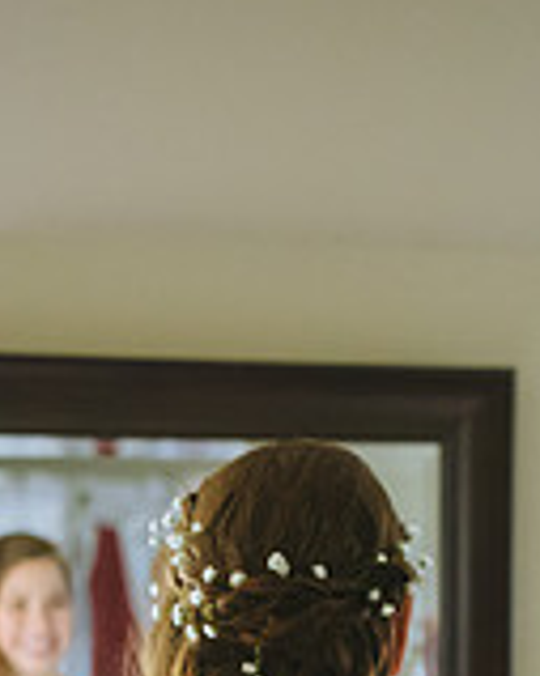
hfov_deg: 14.4
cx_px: 429
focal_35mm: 106
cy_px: 812
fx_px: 2120
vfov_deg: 17.3
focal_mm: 40
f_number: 2.8
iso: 3200
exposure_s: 1/250
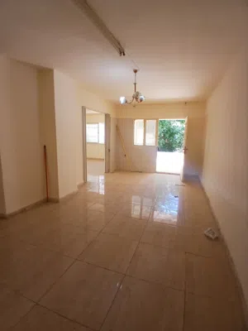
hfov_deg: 74.7
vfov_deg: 91.0
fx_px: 162
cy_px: 166
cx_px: 124
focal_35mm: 17
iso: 80
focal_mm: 1.4
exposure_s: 1/50
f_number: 2.2
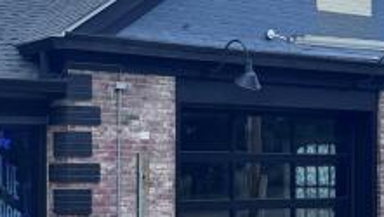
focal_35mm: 85
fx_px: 867
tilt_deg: +0.6
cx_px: 89
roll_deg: +0.0
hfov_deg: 24.7
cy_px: 163
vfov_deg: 14.2
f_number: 1.78
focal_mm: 6.76
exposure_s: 1/2041
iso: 80
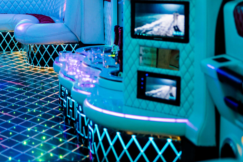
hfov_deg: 21.8
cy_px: -13
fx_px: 601
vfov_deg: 15.0
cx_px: -16
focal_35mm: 89
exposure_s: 1/50
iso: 400
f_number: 2.2
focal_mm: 35
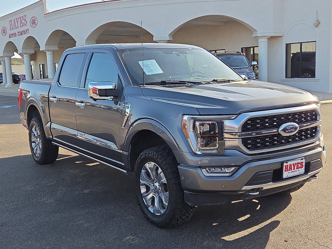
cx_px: 166
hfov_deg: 42.9
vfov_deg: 32.9
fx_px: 422
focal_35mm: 44
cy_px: 124
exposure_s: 1/526
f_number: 1.8
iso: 25
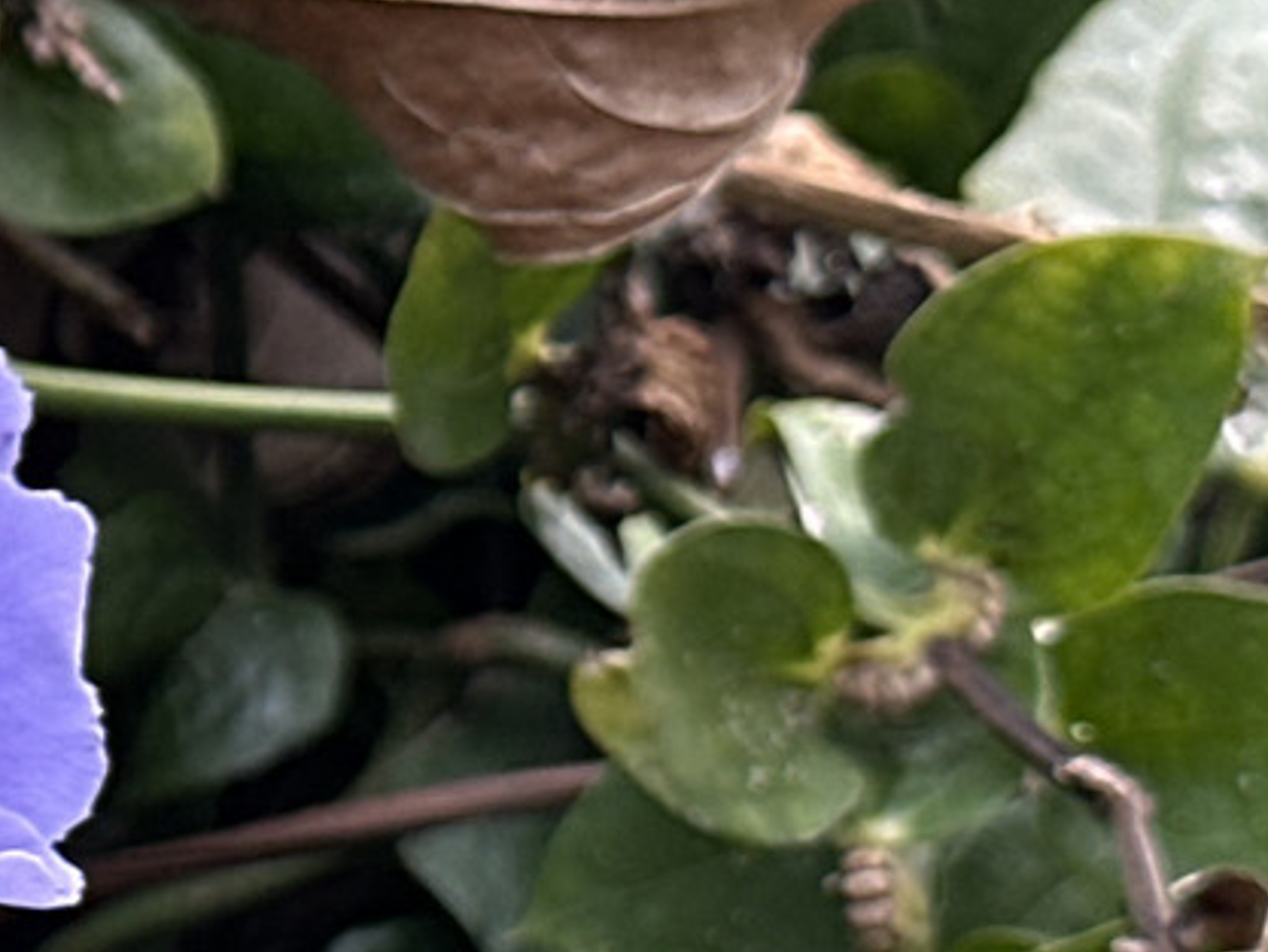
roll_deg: +0.5
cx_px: -1152
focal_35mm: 230
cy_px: 313
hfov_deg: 8.2
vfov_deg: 6.5
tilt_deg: +27.1
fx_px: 8427
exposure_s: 1/571
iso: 64
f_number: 1.78
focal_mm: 6.86
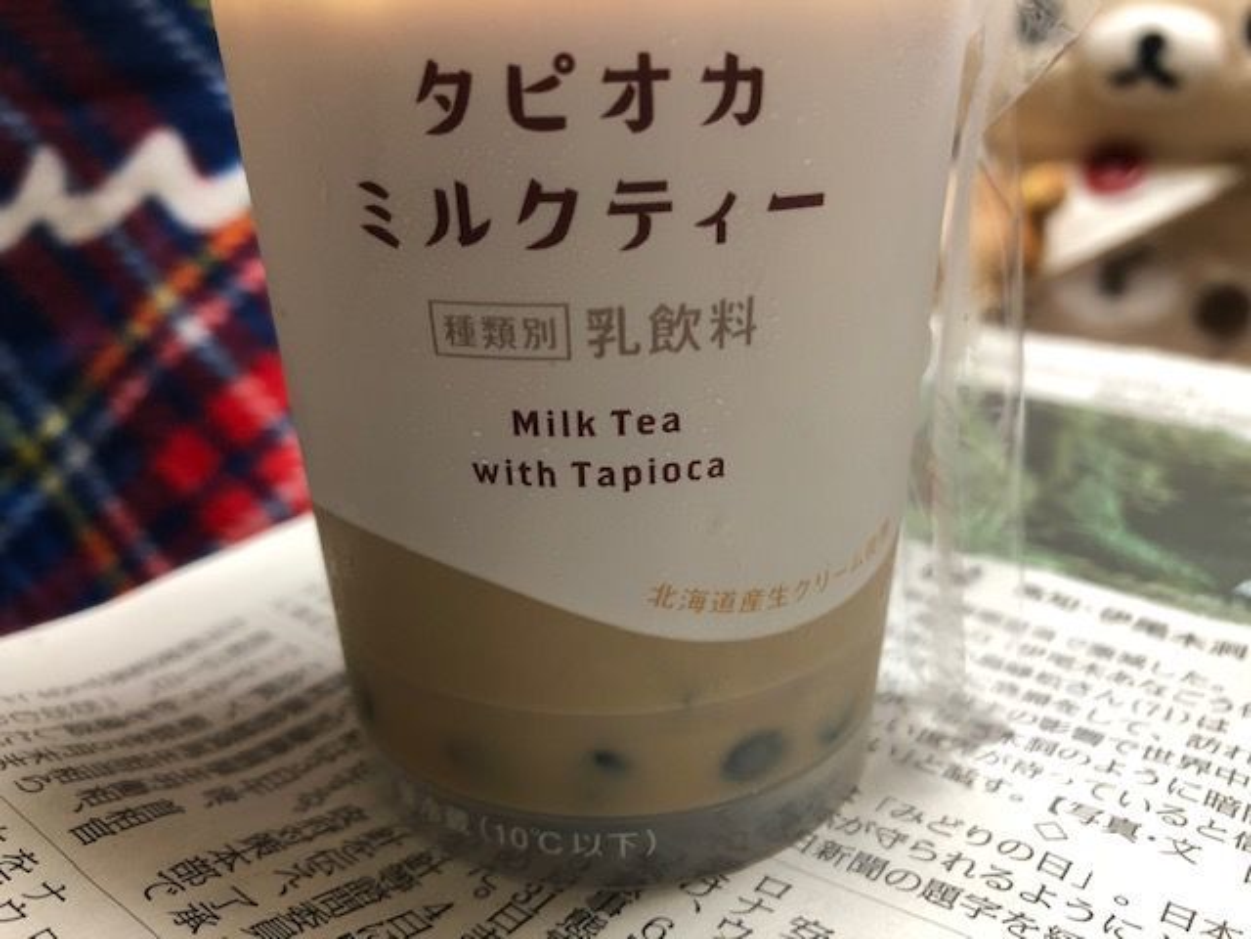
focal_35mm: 28
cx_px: 626
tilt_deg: -20.5
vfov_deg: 49.7
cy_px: 470
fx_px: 1012
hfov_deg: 63.4
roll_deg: +1.8
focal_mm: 3.99
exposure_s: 1/15
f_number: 1.8
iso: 64
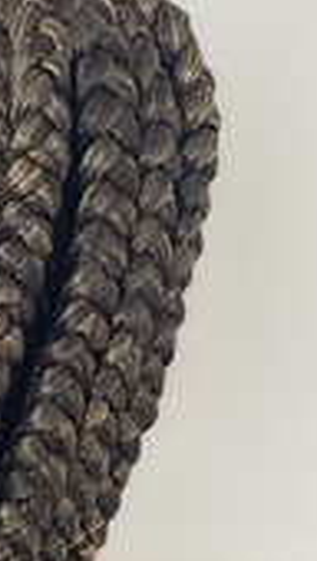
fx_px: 2980
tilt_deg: -30.7
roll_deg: -8.0
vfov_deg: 10.4
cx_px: -314
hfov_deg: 5.9
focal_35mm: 200
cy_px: 828
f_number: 2
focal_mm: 6
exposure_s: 1/33
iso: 125
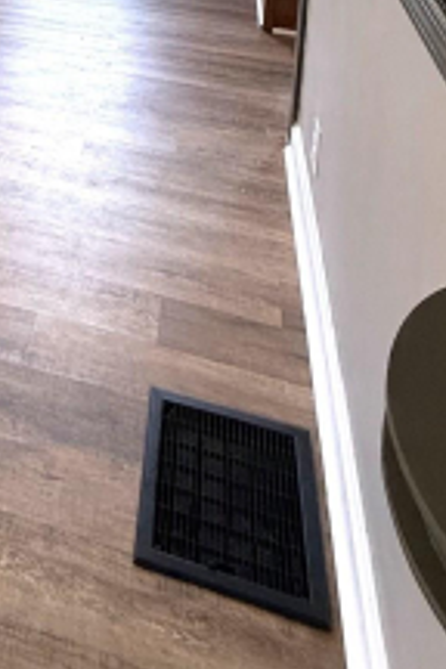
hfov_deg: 27.5
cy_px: -206
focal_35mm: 45
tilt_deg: -7.9
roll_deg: -2.3
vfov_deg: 32.5
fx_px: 836
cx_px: -34
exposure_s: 1/120
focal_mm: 2.22
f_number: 2.2
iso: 125
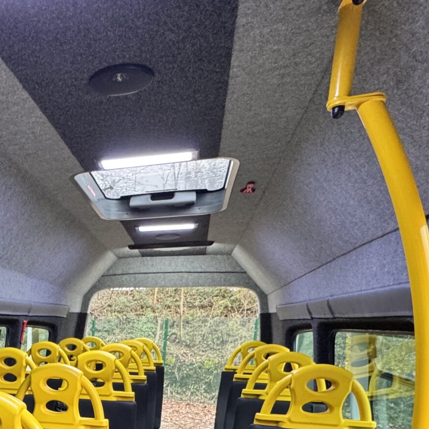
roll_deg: -0.8
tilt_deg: -12.2
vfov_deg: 40.1
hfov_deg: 39.7
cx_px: -14
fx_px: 505
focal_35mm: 36
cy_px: 435
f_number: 2.2
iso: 320
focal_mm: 2.22
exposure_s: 1/99
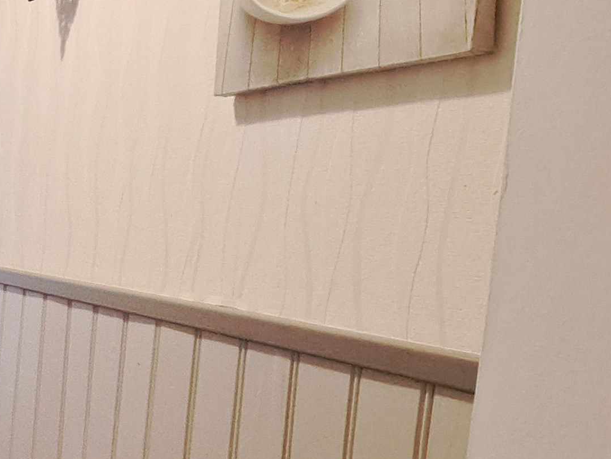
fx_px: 848
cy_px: 283
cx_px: -351
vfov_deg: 30.2
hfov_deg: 26.1
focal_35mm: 48
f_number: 2.2
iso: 200
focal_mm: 1.74
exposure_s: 1/25
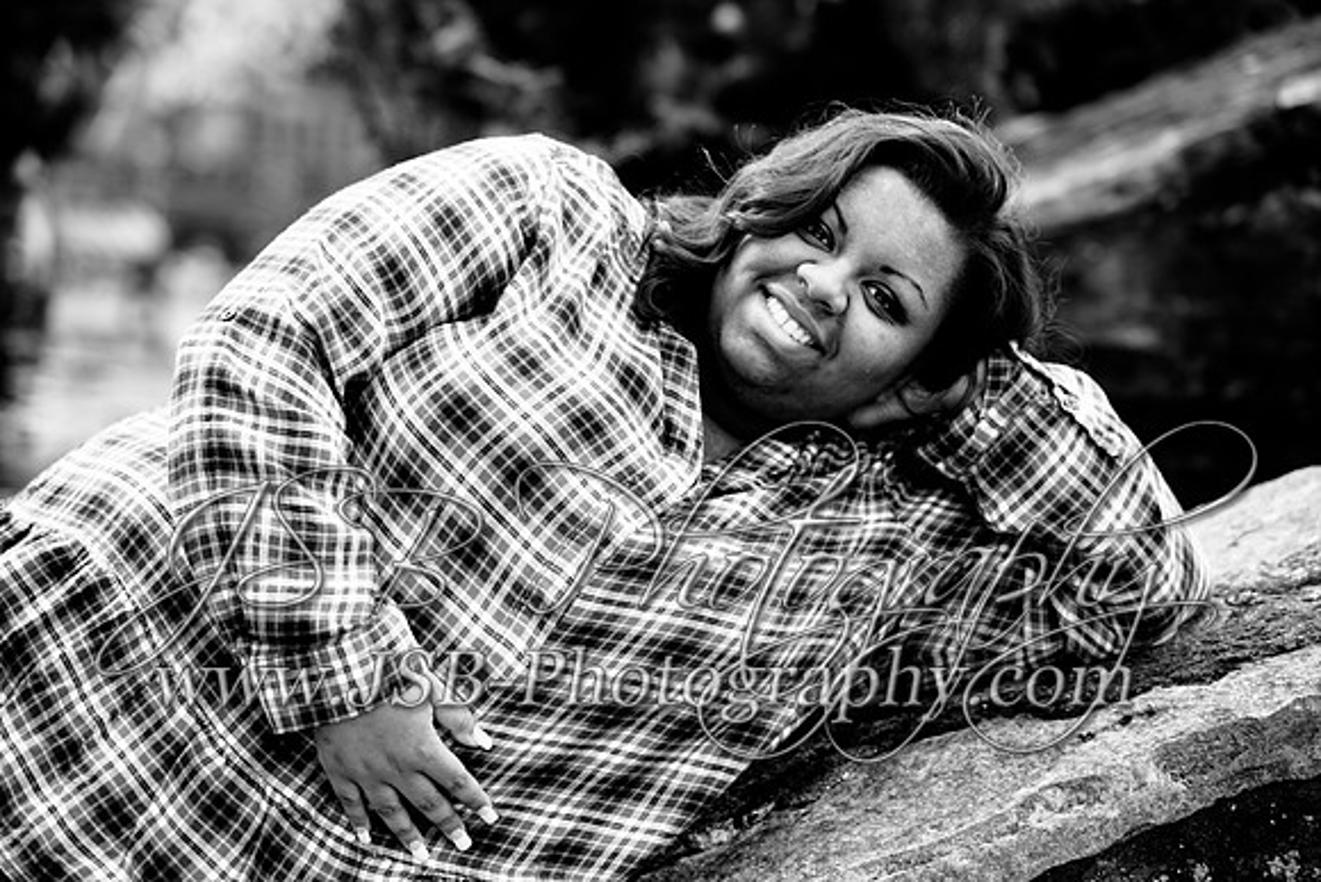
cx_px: 660
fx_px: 3670
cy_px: 441
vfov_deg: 13.7
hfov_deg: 20.4
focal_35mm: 100
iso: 200
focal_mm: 100
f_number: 3.2
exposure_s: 1/80
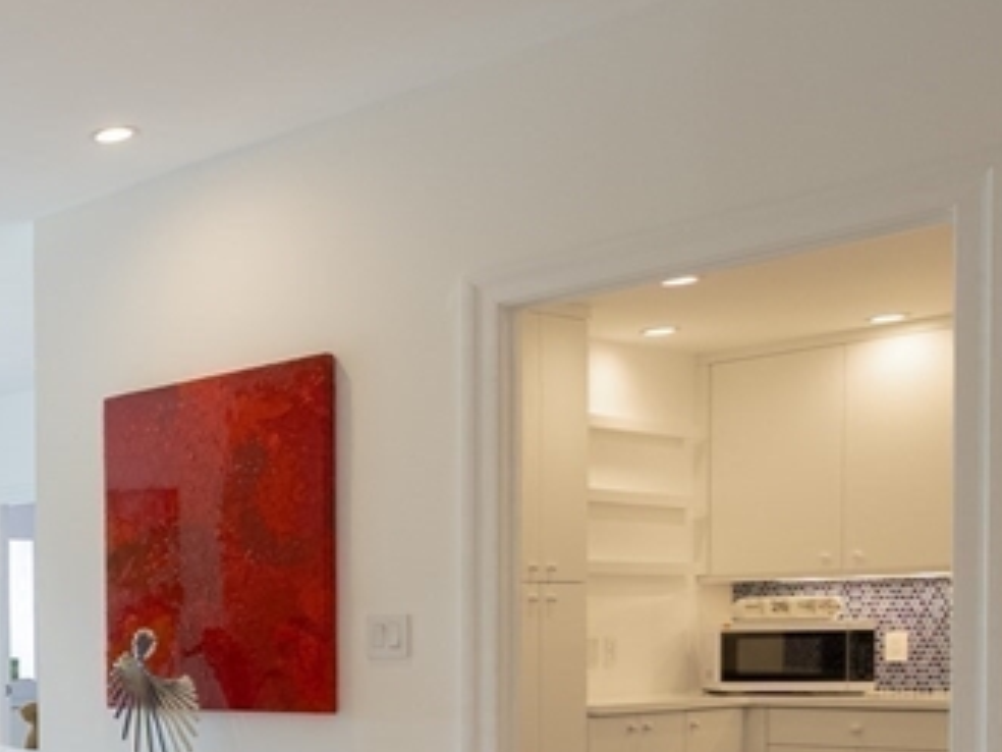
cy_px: 694
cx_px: -382
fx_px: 1476
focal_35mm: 51
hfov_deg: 28.6
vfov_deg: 27.4
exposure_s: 1/60
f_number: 5.6
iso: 500
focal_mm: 17
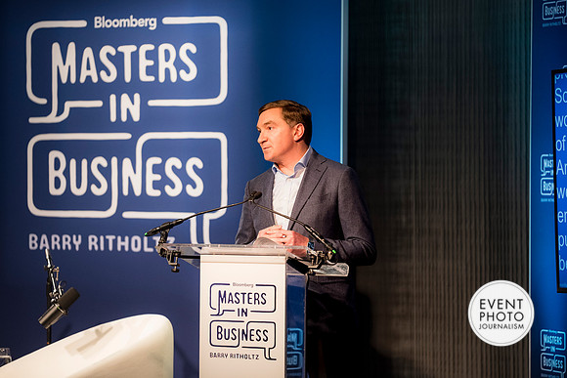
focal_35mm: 141
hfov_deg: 14.5
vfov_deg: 9.7
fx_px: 2221
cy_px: 182
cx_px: 284
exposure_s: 1/125
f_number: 2.8
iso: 2000
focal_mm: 135
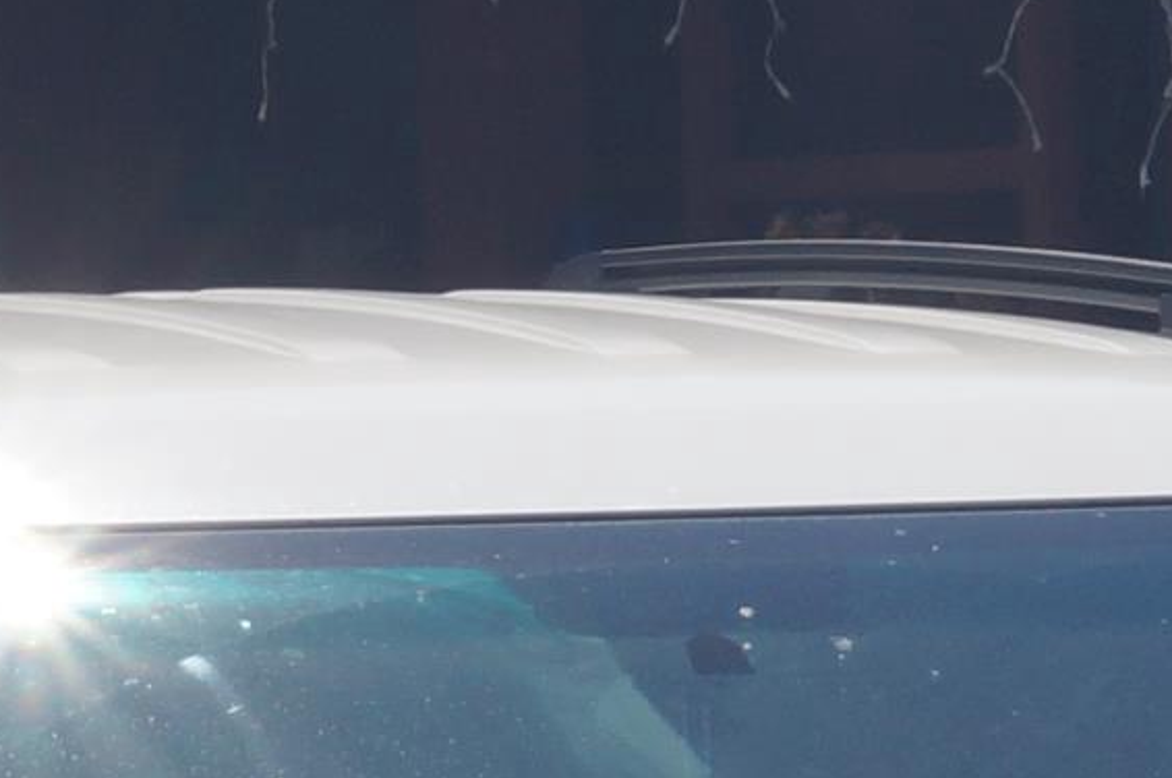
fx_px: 12357
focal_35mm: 380
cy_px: -92
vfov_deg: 3.6
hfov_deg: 5.4
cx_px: 1244
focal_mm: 35
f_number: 14
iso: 100
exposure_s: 1/125
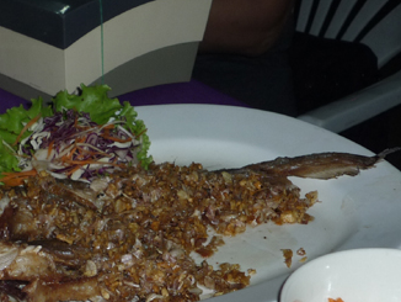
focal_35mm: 102
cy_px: 192
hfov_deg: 19.2
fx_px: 1182
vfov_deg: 14.5
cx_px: 127
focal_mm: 7.3
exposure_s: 1/40
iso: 100
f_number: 4.1
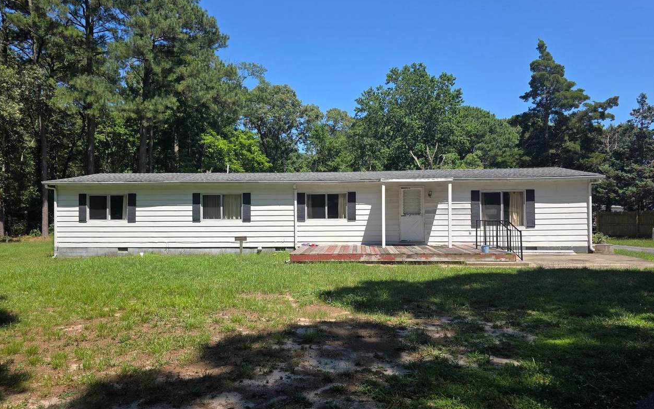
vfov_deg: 49.3
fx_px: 446
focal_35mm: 25
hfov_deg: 72.5
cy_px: 216
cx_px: 326
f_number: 1.7
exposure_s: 1/3798
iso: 80
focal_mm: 6.3
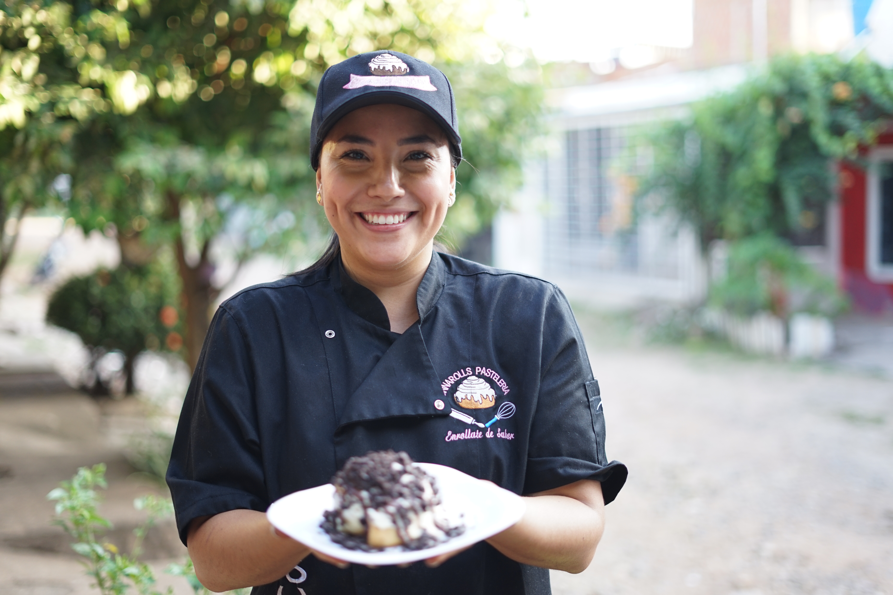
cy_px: 298
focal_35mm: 50
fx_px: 1240
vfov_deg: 27.0
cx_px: 446
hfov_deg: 39.6
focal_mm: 50
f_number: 1.8
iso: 250
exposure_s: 1/200
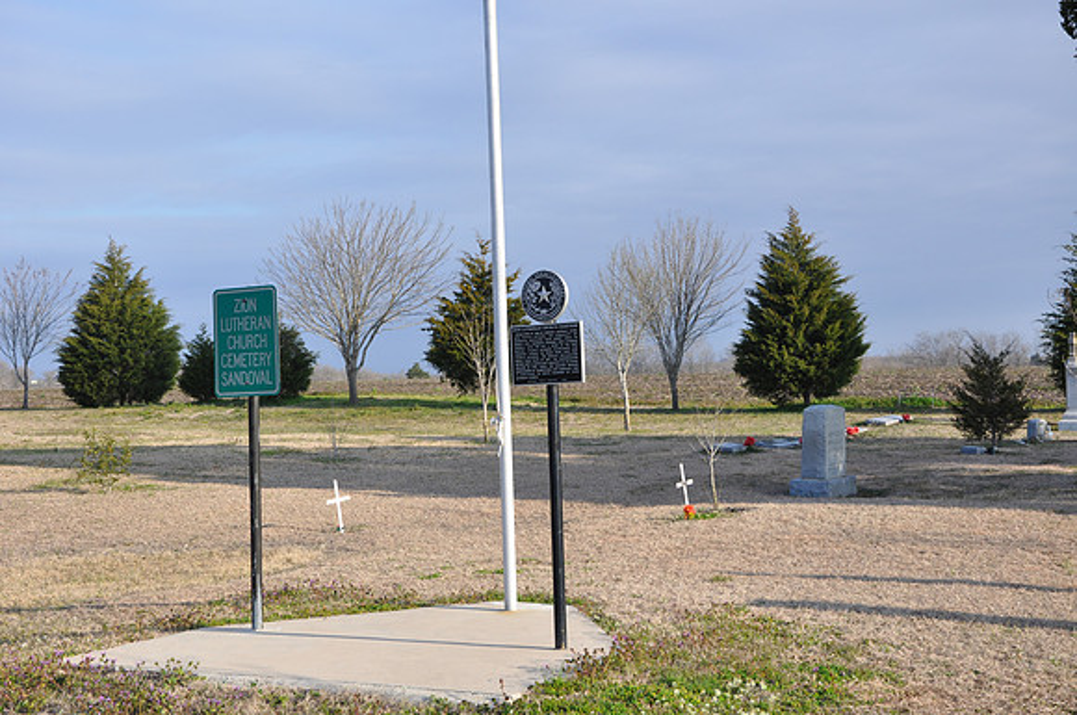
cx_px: 538
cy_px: 358
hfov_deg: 38.9
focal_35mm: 51
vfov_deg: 26.4
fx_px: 1524
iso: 200
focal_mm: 34
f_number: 8
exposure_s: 1/250
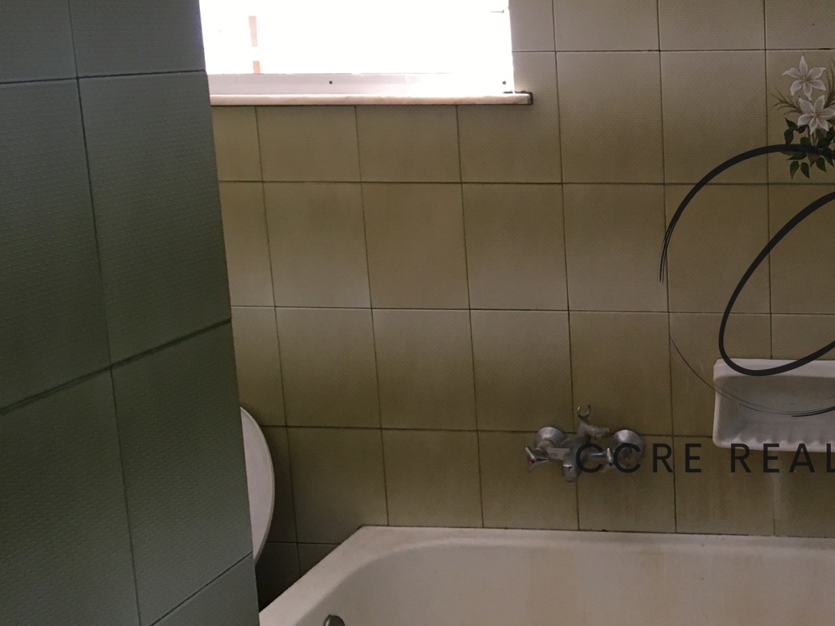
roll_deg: +0.8
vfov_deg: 26.1
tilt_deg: -10.7
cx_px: 805
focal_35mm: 56
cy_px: 309
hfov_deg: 32.1
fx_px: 1351
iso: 125
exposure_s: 1/33
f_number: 2.2
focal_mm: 4.15
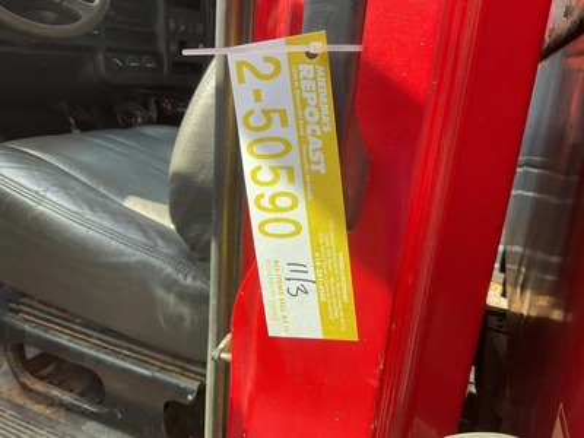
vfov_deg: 48.2
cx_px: 292
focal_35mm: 29
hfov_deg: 61.7
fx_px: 489
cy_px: 219
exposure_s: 1/128
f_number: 1.8
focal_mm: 3
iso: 16
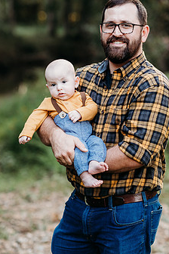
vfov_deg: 17.9
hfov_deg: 12.0
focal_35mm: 114
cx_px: 96
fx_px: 803
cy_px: 127
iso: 200
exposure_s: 1/200
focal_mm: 85
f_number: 2.2
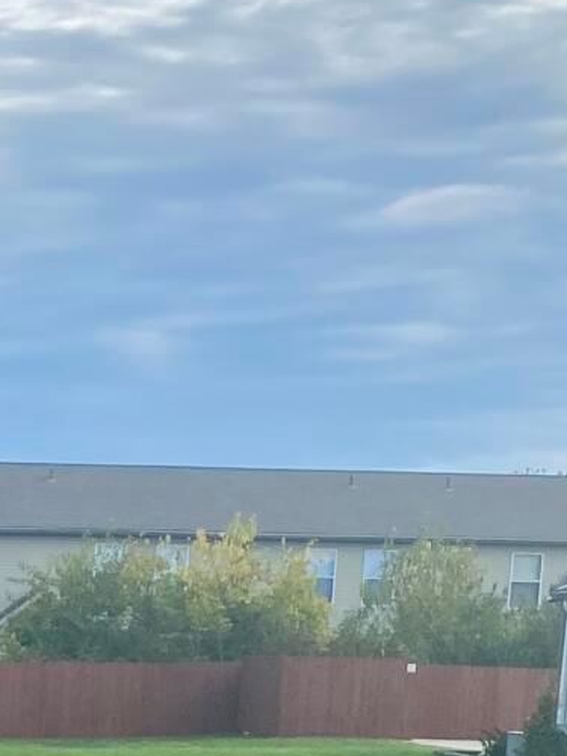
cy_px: 1055
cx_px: -539
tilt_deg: -7.8
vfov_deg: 17.4
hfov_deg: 12.6
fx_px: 2271
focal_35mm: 104
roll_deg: -0.1
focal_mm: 4.25
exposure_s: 1/1727
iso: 32
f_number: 1.8
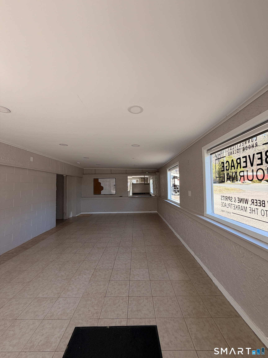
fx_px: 145
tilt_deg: +3.8
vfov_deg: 102.1
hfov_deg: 85.7
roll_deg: +2.3
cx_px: 134
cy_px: 179
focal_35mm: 14
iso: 40
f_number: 2.2
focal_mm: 2.22
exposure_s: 1/135
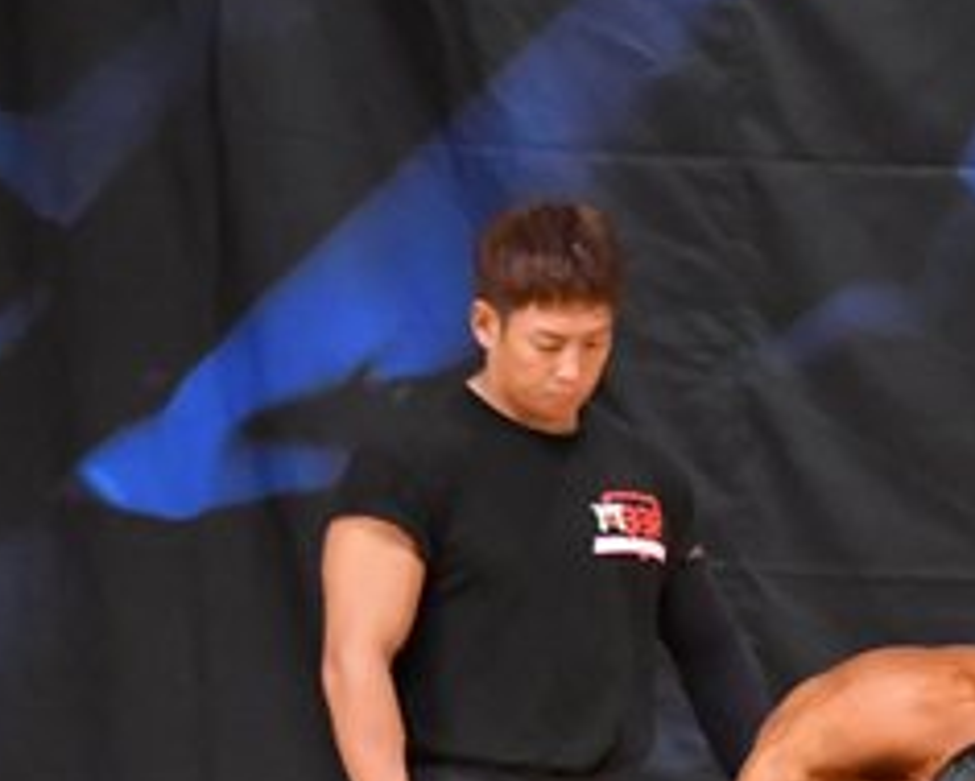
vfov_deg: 2.5
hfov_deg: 3.1
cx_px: 1204
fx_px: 17927
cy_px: 880
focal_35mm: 621
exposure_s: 1/400
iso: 7200
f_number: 5.6
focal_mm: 135
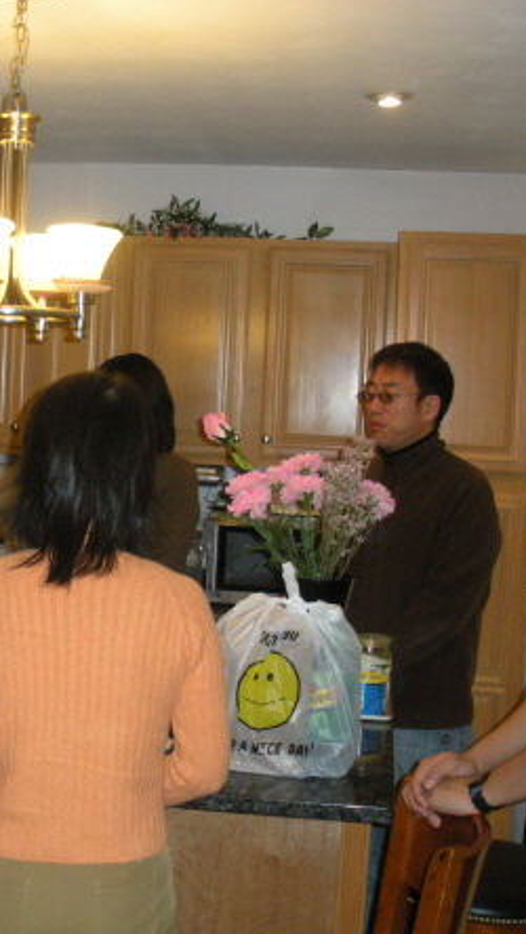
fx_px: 1313
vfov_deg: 39.2
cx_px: 76
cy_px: 465
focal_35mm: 53
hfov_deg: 22.2
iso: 286
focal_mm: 6.3
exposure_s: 1/60
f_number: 3.5
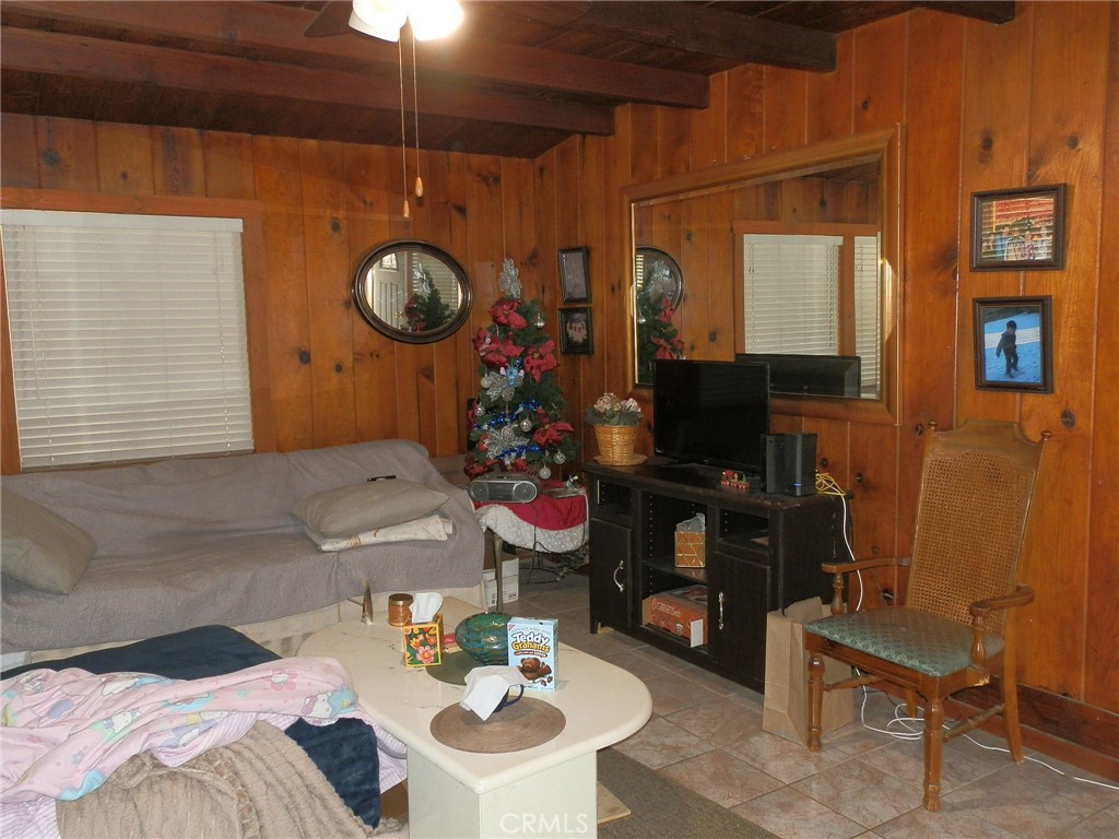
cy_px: 420
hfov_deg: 63.4
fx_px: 905
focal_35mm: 28
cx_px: 560
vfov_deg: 49.7
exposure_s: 1/30
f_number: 3.1
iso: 160
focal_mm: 5
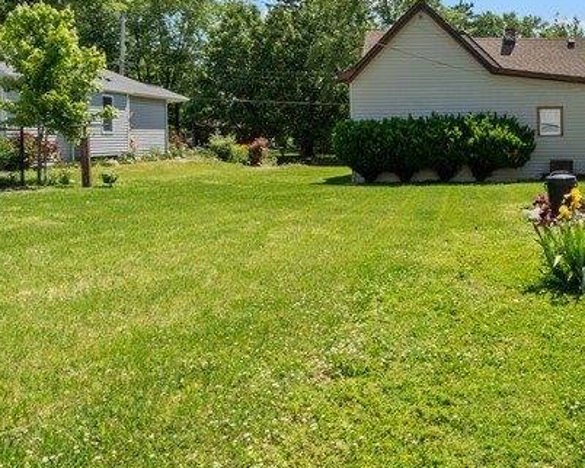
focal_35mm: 38
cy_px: 147
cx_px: 501
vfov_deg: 38.6
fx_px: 658
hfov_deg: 44.6
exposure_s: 1/100
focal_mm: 10
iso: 400
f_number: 11
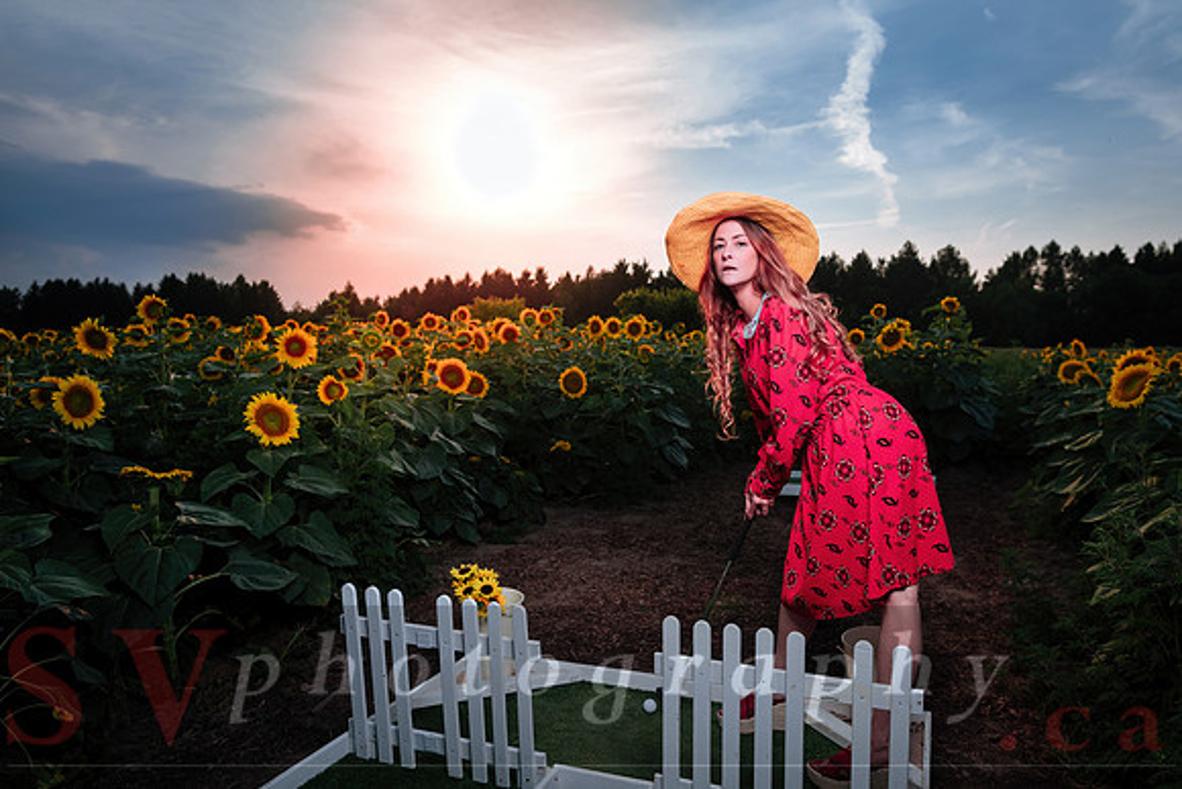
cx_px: 607
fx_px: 896
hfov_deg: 66.8
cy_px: 395
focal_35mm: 27
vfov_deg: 47.5
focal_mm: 26
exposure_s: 1/200
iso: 64
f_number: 4
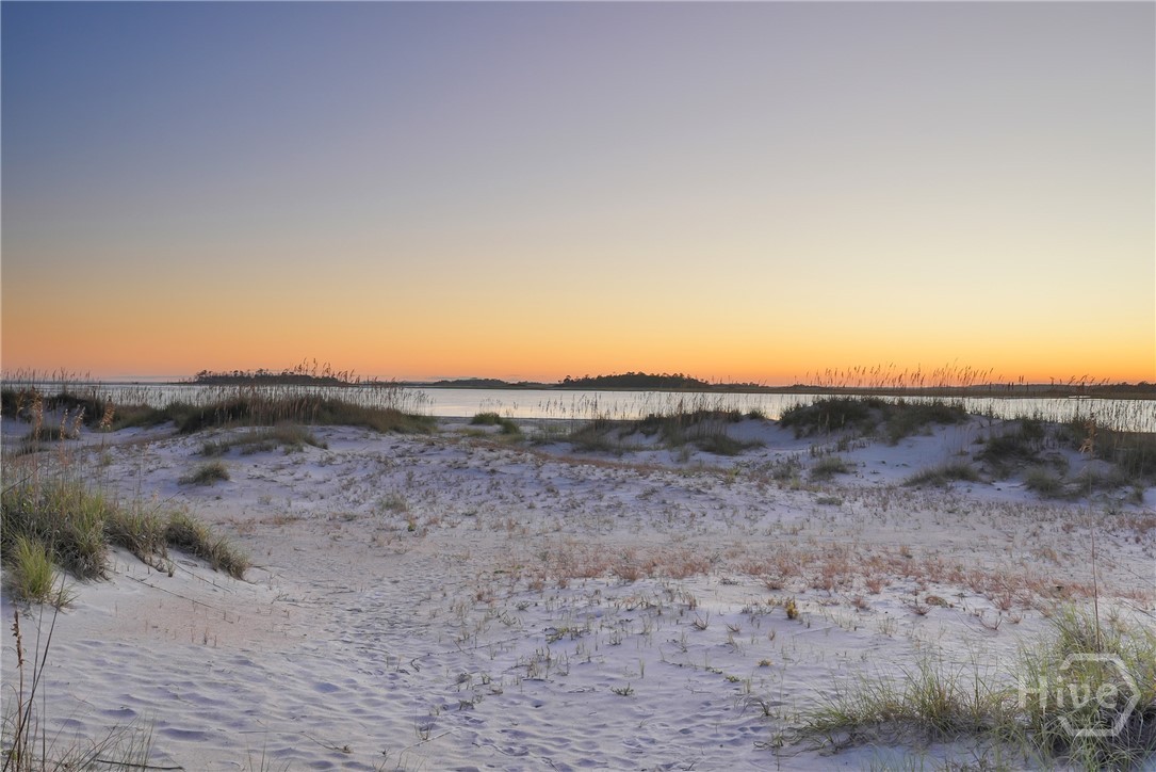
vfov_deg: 37.9
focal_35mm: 35
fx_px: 1124
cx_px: 578
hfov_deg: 54.4
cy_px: 386
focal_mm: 35
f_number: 9
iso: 320
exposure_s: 1/6
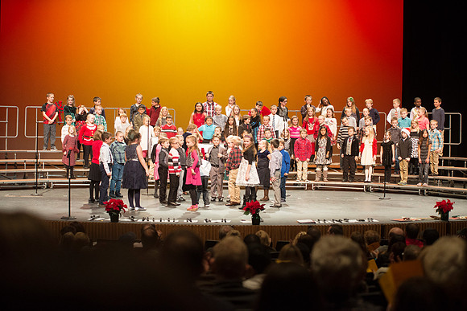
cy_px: 156
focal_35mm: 70
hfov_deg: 28.8
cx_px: 234
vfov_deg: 19.5
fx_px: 908
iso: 2500
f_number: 2.8
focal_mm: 70
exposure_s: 1/160
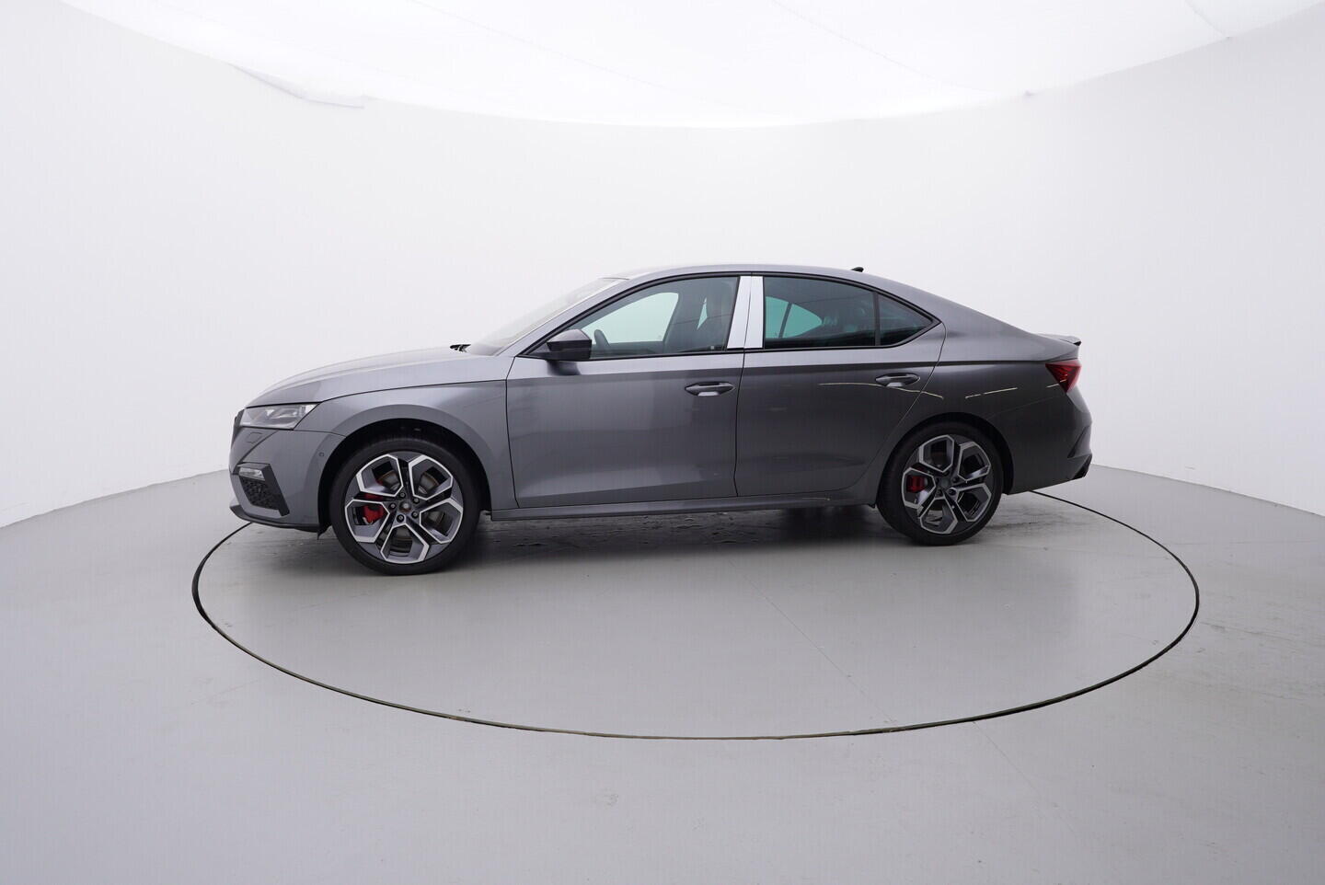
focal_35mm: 22
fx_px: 829
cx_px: 662
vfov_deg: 56.2
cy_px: 442
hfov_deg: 77.3
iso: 200
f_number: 5
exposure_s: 1/80
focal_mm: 15
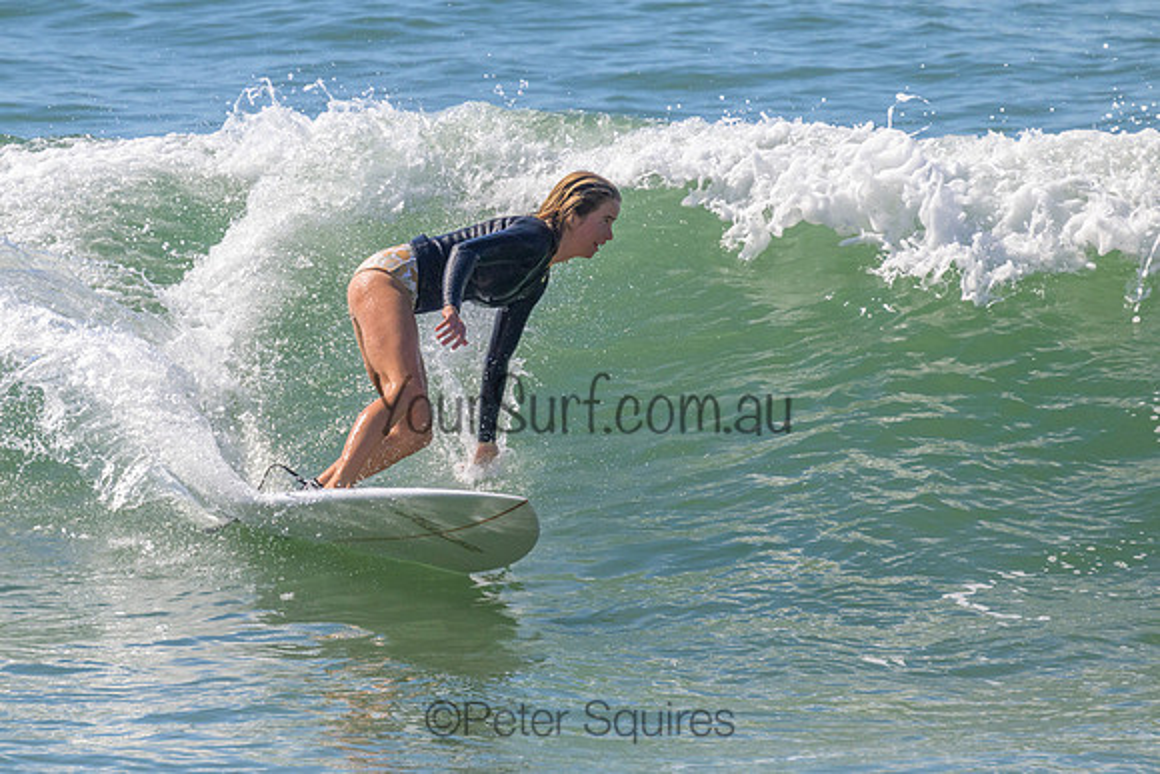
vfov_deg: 1.7
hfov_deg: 2.5
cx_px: 445
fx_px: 26735
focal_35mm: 830
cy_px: 328
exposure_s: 1/2000
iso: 640
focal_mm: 640
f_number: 11
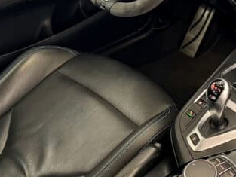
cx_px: 218
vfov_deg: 23.1
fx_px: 416
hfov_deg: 30.1
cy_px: 0
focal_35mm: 61
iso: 800
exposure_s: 1/34
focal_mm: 6.8
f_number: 1.8
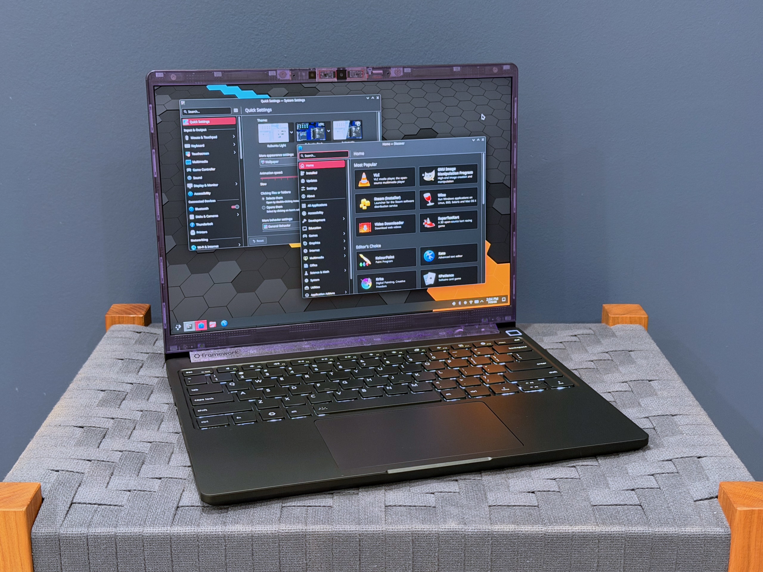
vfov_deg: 30.3
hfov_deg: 39.7
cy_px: 286
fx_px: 1058
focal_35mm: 48
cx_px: 382
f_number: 1.78
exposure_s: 1/30
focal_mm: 6.76
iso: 500
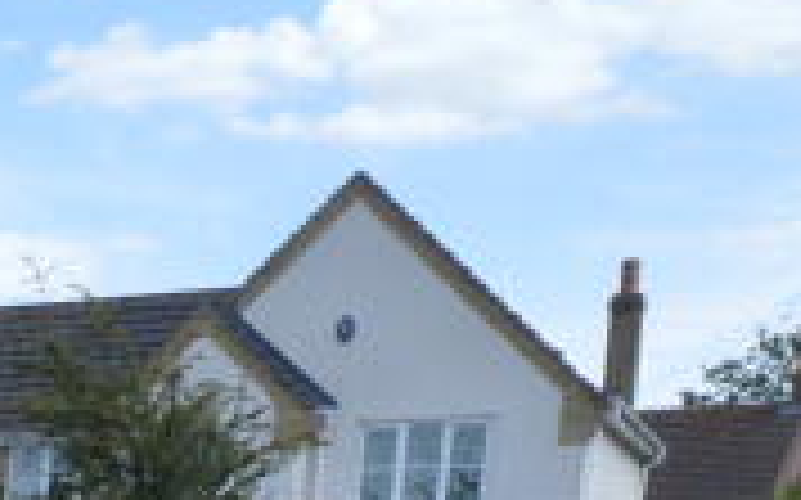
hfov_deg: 17.7
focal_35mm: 88
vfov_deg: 12.8
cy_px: 1034
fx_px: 1920
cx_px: -738
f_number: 11
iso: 800
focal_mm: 10
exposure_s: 1/500
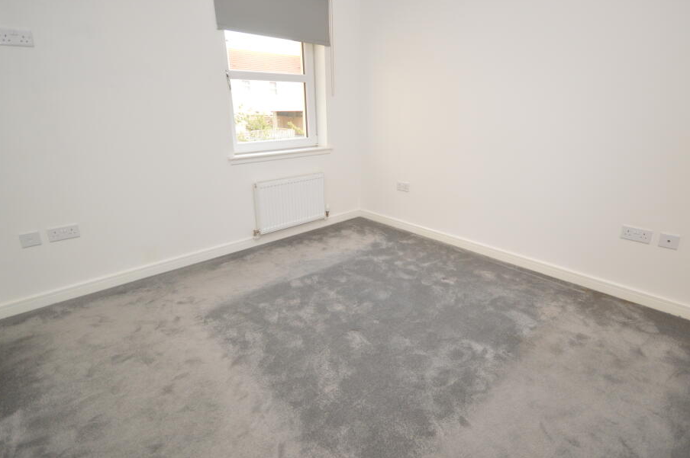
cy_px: 207
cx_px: 361
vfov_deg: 70.2
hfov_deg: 93.3
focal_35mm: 17
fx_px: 326
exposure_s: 1/60
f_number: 4
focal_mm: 10
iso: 560
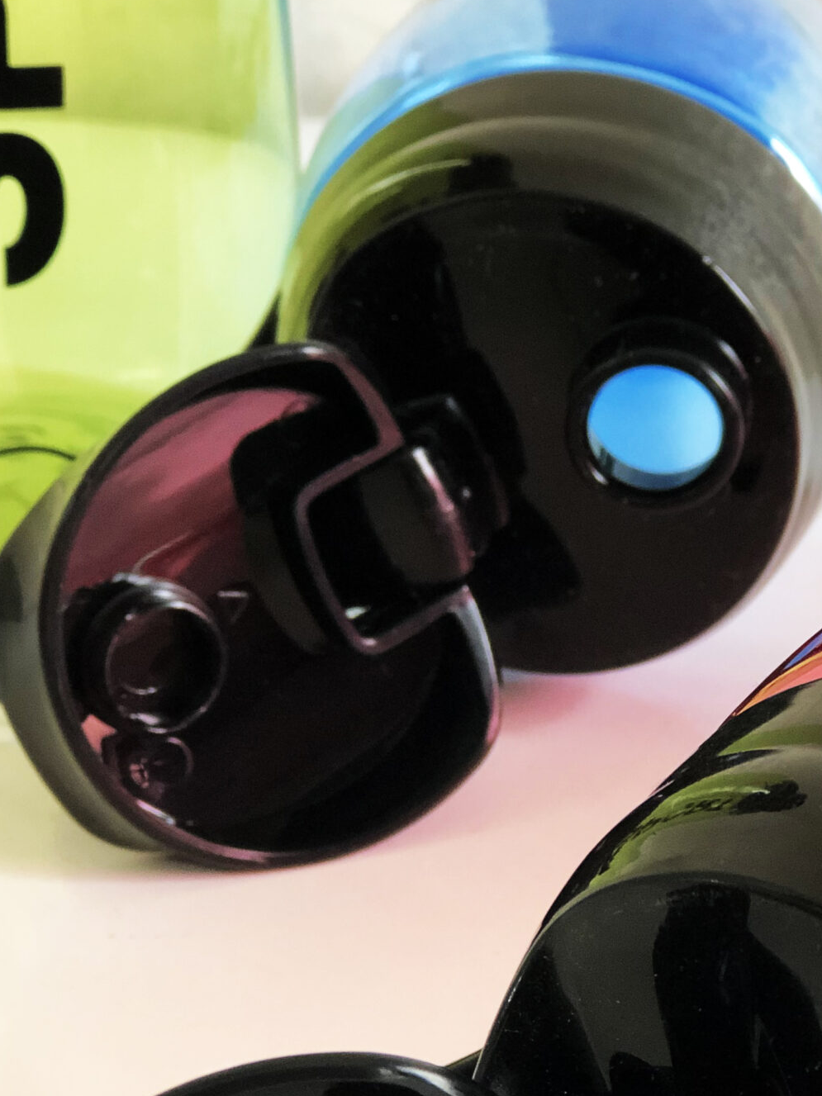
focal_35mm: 110
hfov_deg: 13.4
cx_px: 631
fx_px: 3483
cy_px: 747
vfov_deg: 17.8
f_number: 2.8
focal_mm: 6.6
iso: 125
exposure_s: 1/30
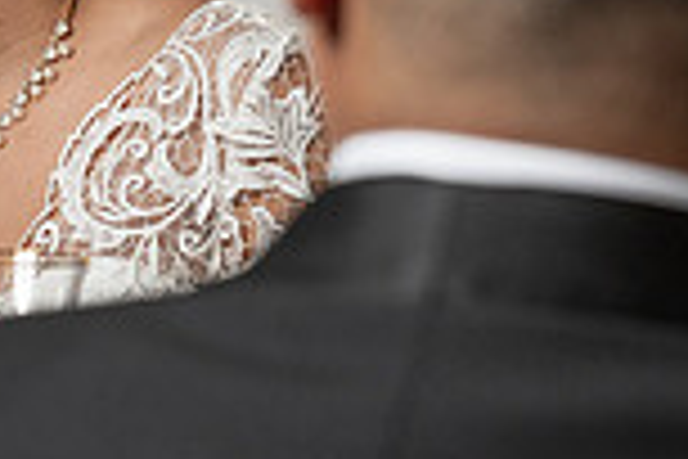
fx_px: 4873
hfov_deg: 7.9
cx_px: -451
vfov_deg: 5.4
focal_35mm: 255
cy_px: -19
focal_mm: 51
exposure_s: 1/200
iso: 500
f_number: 4
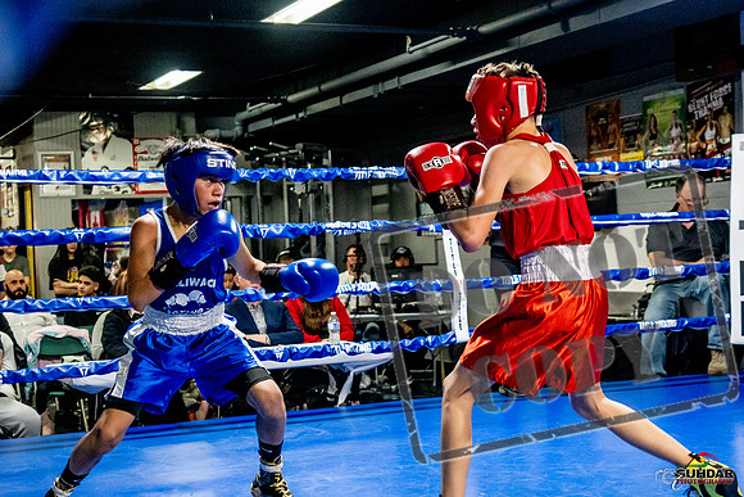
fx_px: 1251
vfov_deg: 22.4
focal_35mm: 61
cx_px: 337
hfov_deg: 33.1
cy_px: 252
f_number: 2.8
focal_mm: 35
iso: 5000
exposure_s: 1/800
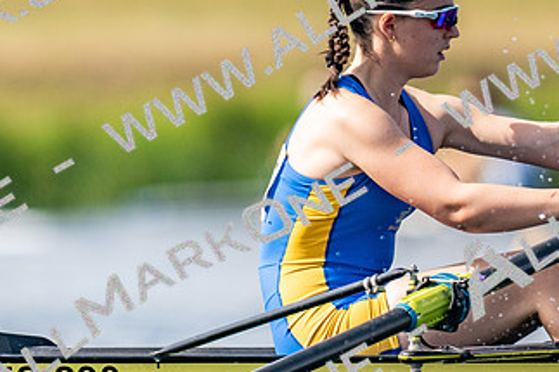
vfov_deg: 0.8
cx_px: 315
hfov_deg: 1.3
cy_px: 157
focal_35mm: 1617
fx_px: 25095
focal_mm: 600
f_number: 4
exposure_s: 1/2500
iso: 180
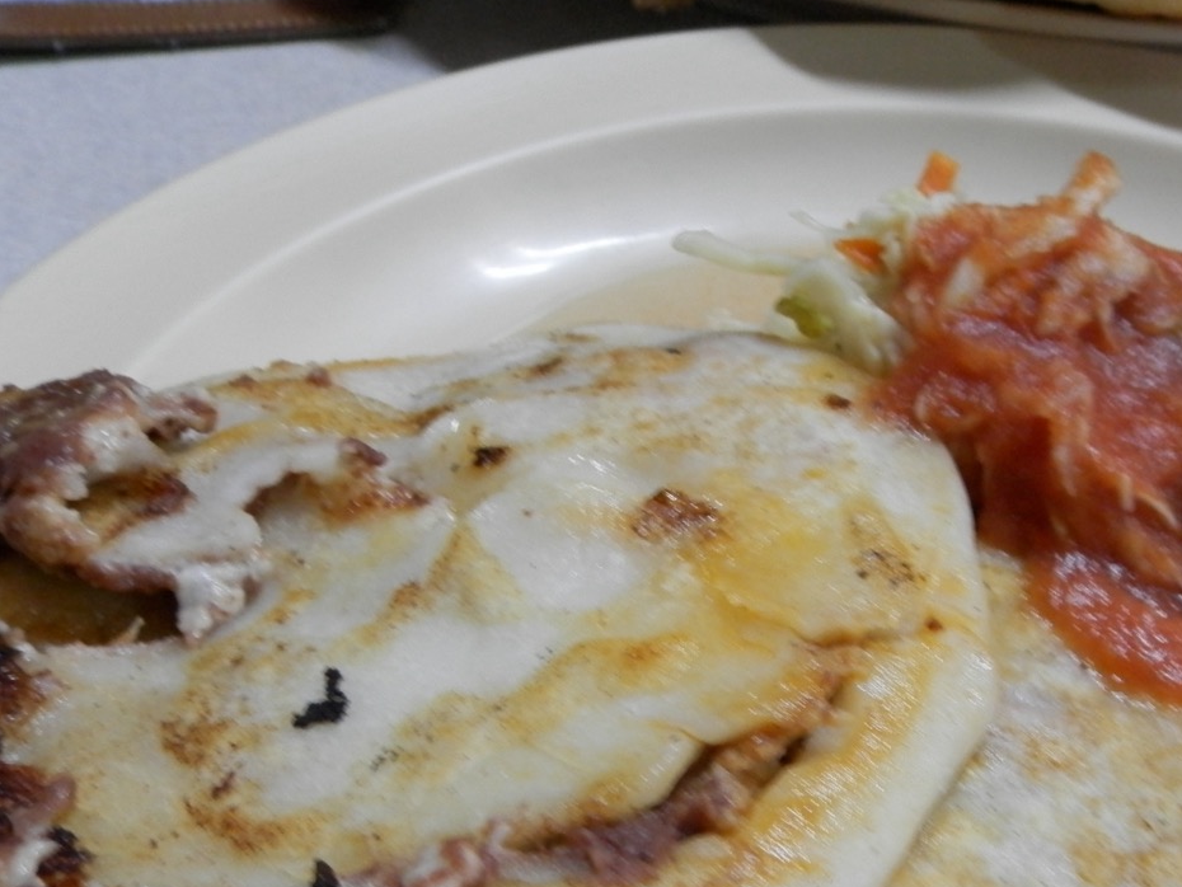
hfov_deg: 43.1
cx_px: 811
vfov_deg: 32.4
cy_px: 742
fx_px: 1469
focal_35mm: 43
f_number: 3.1
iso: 200
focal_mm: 4.5
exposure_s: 1/10
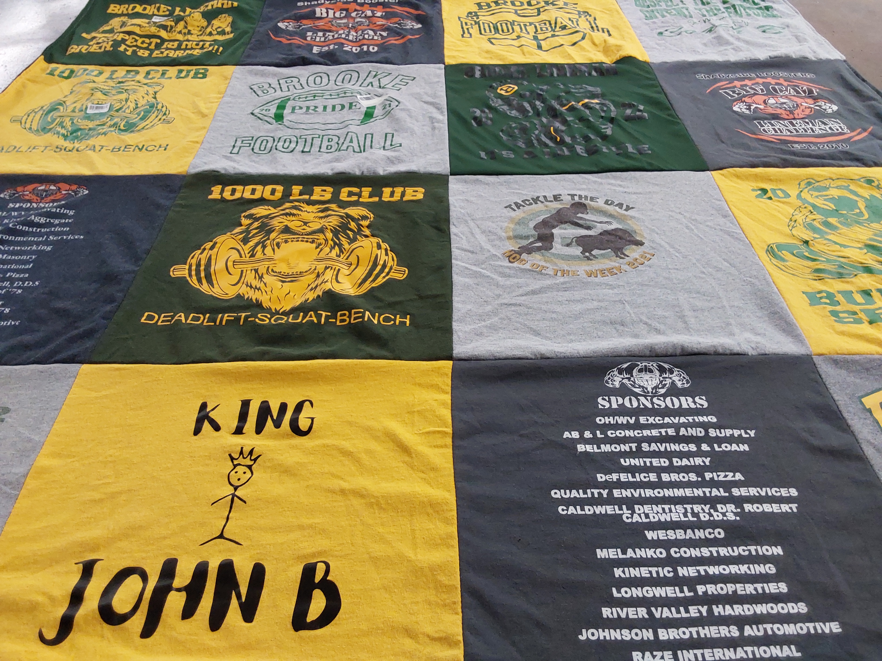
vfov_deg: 49.7
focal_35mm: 28
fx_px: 713
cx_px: 441
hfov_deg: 63.4
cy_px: 330
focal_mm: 2.91
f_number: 1.9
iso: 125
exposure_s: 1/60
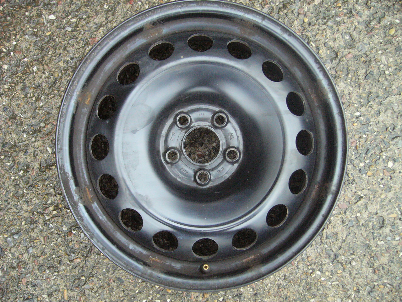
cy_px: 151
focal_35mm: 35
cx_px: 201
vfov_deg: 40.7
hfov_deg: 52.6
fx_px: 406
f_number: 2.8
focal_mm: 5.8
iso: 400
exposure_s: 1/160
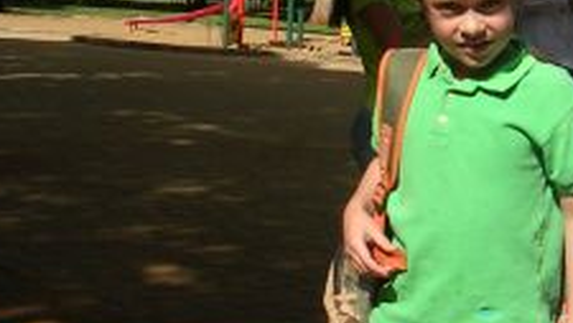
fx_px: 1490
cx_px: 556
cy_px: 46
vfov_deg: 12.3
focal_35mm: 98
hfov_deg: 21.1
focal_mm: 5.8
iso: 50
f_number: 5.6
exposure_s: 1/338
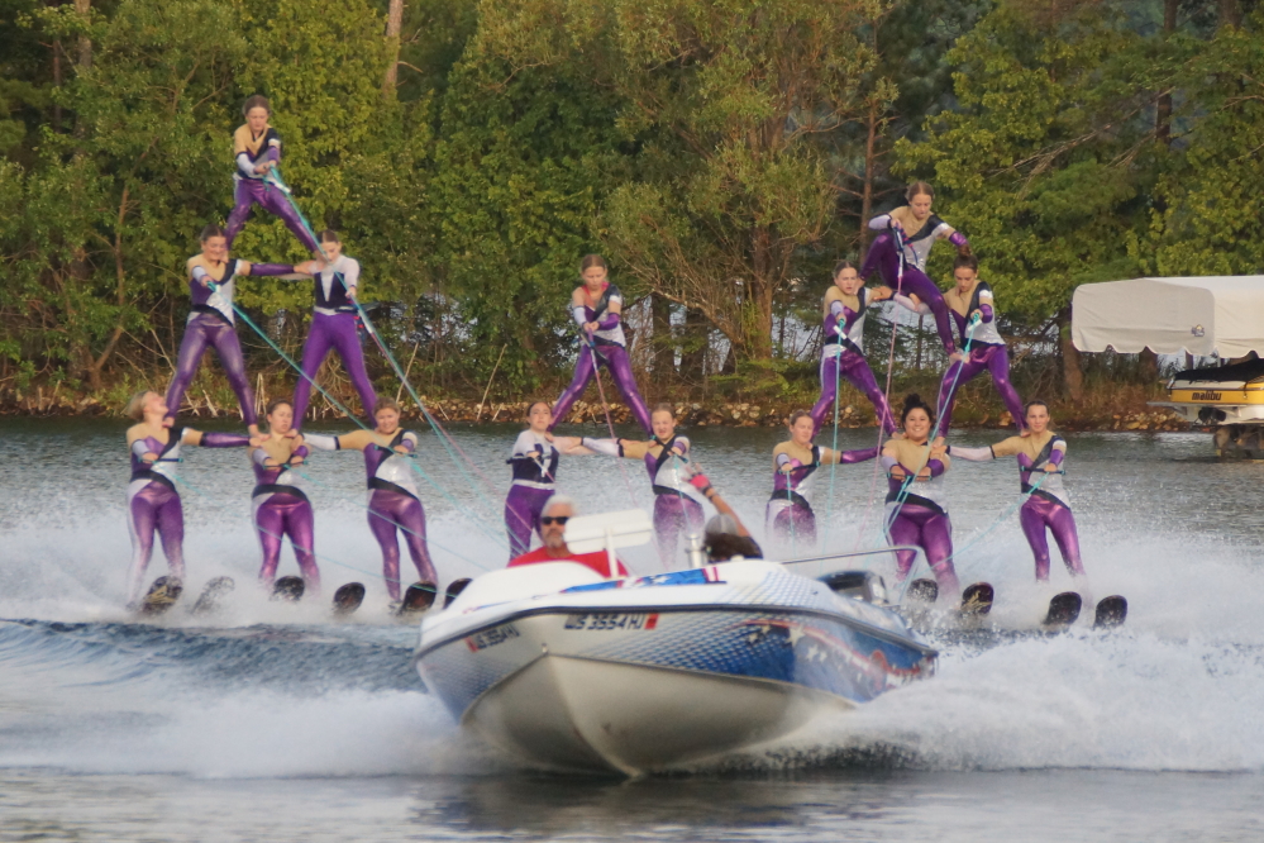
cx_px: 632
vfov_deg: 3.7
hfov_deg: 5.5
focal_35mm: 375
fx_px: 13166
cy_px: 422
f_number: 6.3
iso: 1000
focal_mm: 250
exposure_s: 1/400
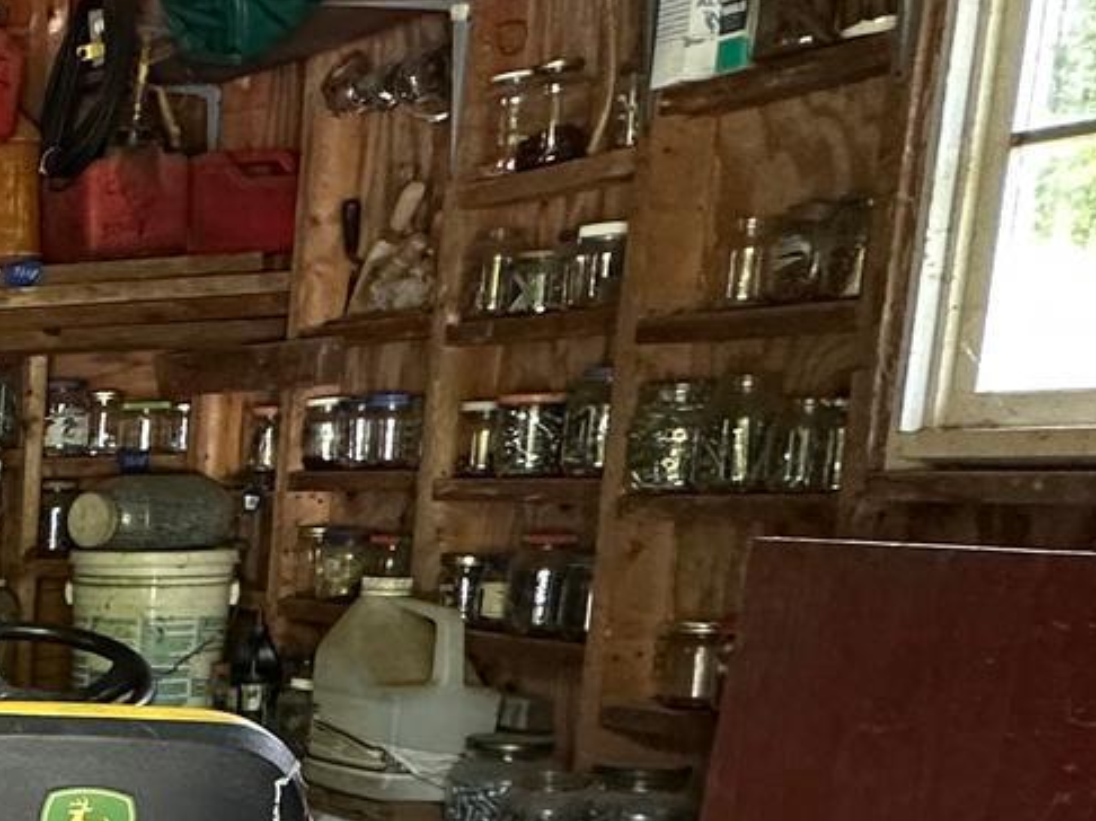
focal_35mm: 59
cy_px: 787
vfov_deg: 23.9
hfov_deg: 20.7
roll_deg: +2.7
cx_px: -949
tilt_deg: -9.6
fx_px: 1867
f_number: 2.2
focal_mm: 2.22
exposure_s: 1/99
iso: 250
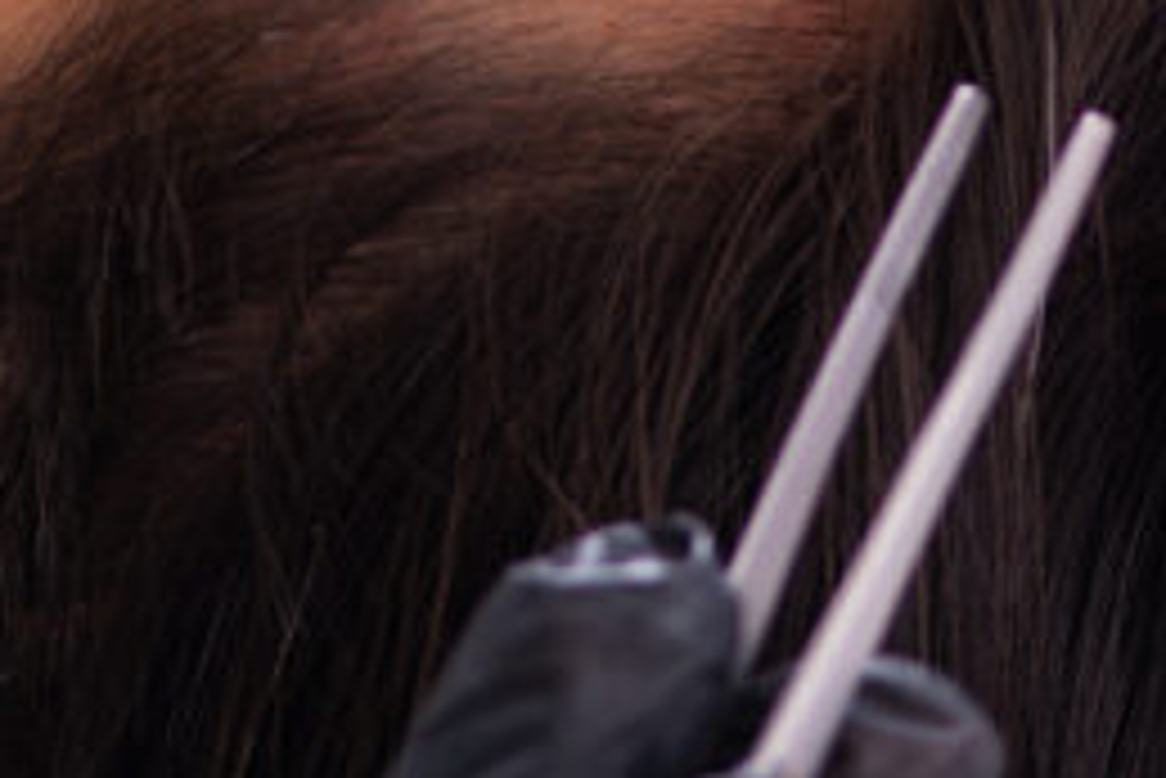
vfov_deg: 2.8
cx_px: 383
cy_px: -223
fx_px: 15749
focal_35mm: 486
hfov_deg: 4.2
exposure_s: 1/100
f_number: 5
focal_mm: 105
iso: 100
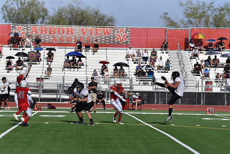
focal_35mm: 160
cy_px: 77
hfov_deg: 12.8
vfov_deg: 8.6
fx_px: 1022
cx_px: 115
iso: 500
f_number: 8
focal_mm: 160
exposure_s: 1/3200
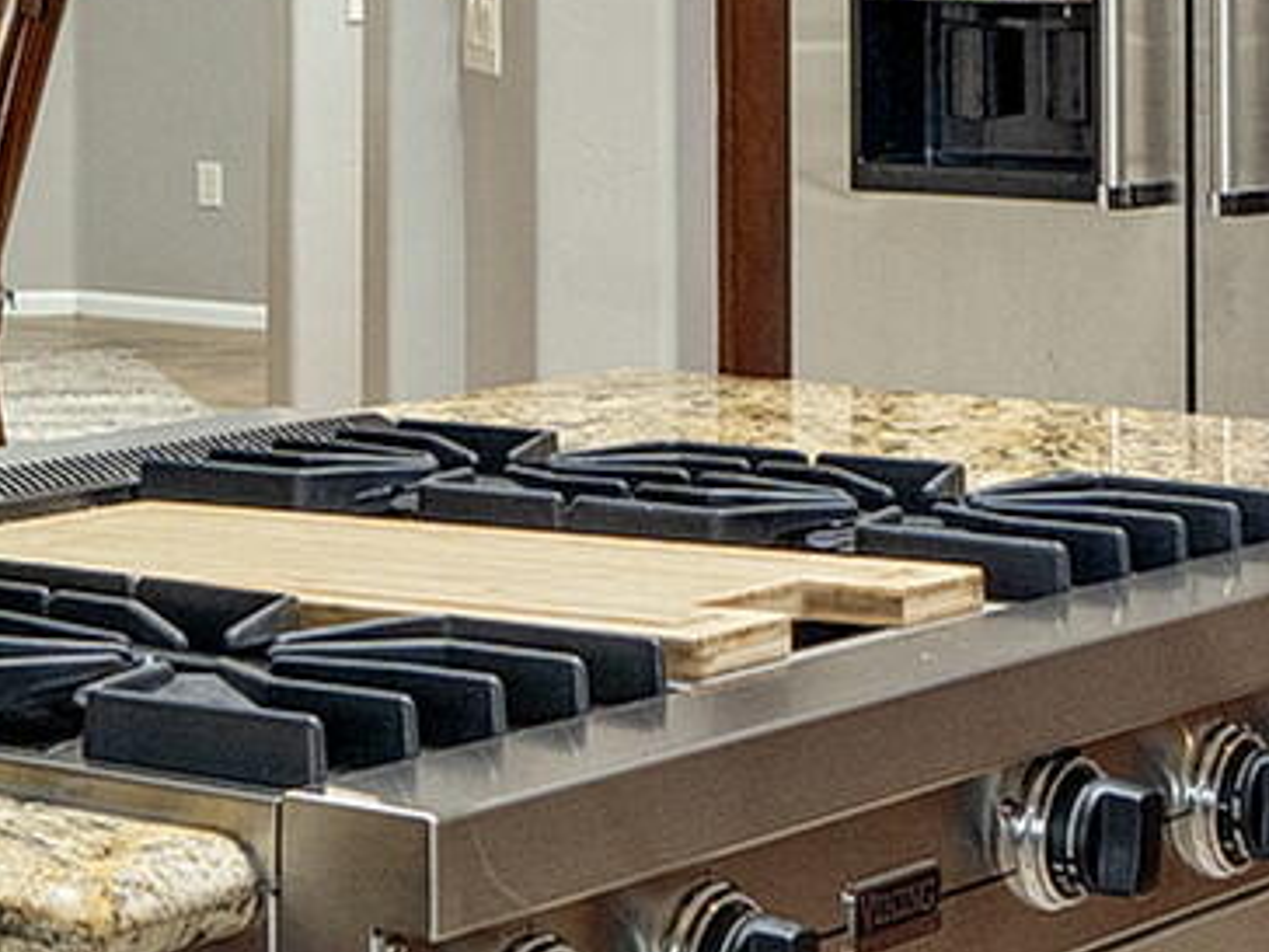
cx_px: -91
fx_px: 4069
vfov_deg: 13.0
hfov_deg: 17.2
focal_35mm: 111
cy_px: -202
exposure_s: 1/8
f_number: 7.1
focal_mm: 15
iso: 200
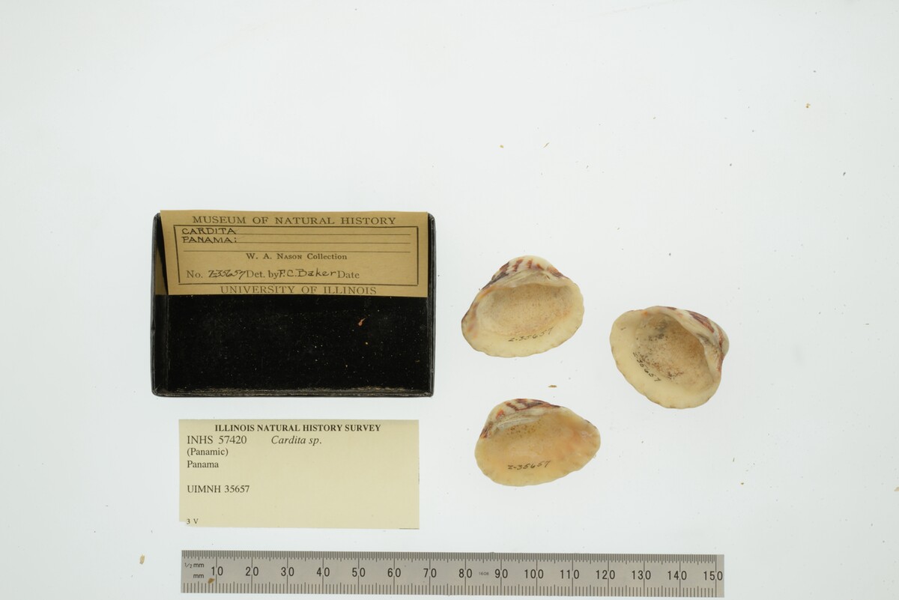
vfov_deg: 22.6
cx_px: 450
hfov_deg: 33.4
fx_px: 1499
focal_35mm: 60
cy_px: 300
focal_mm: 60
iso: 100
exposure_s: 1/8
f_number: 32
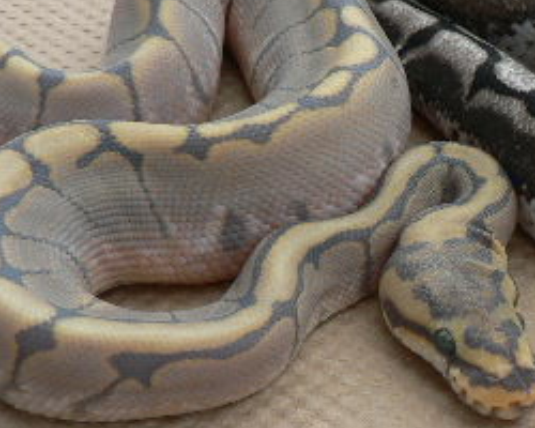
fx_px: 1425
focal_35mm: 90
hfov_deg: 21.0
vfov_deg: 17.1
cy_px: 205
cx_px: 443
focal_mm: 6
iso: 80
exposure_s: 1/400
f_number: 4
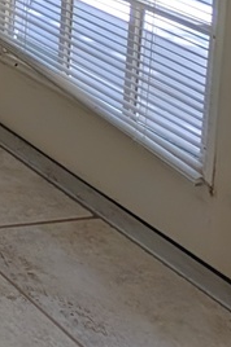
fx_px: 646
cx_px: -528
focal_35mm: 67
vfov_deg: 21.9
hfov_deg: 10.3
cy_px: -238
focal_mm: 2.02
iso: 75
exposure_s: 1/480
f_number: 1.7
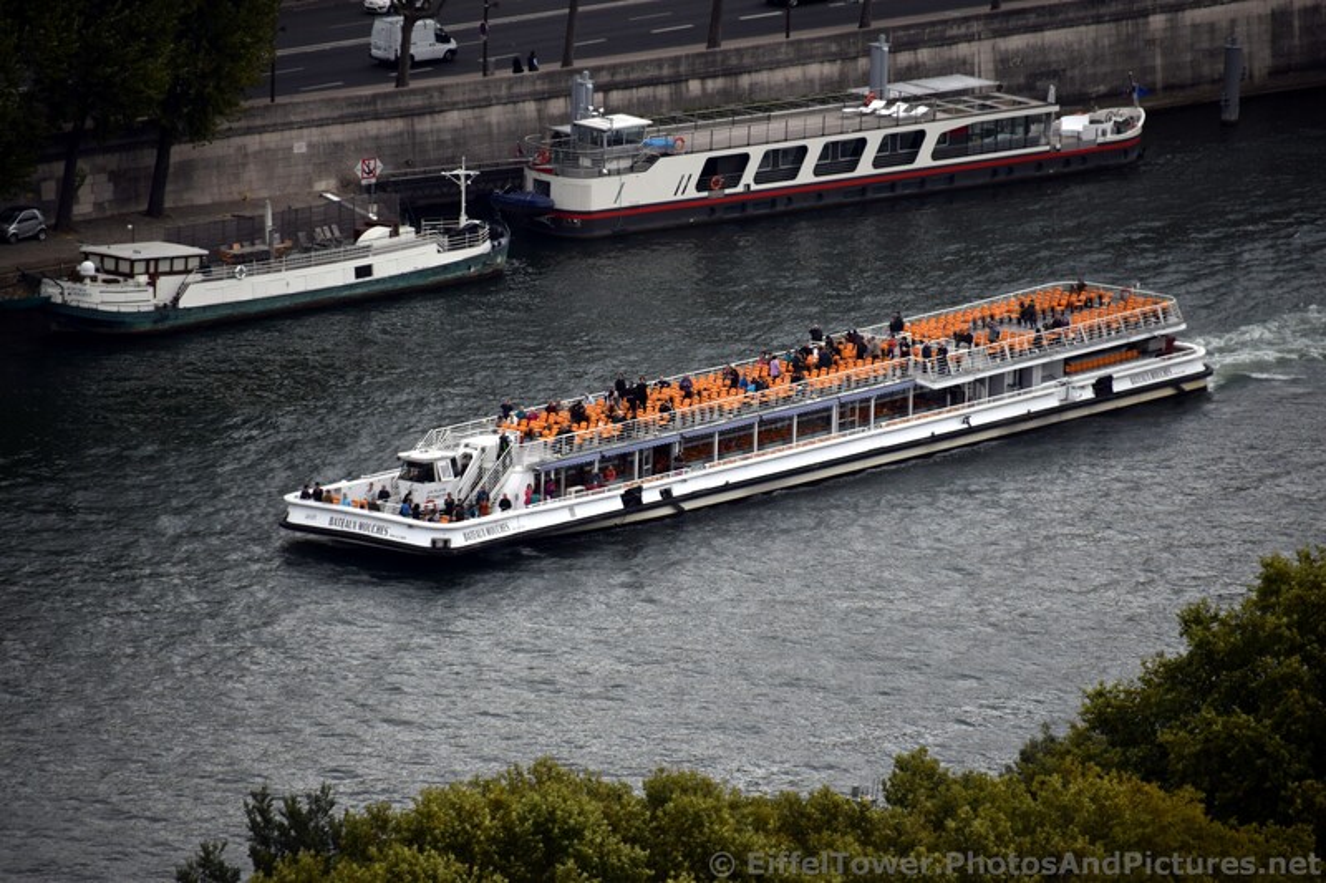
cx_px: 663
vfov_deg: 3.7
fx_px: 13809
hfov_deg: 5.5
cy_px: 442
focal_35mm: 375
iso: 250
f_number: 6.3
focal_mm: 250
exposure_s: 1/500
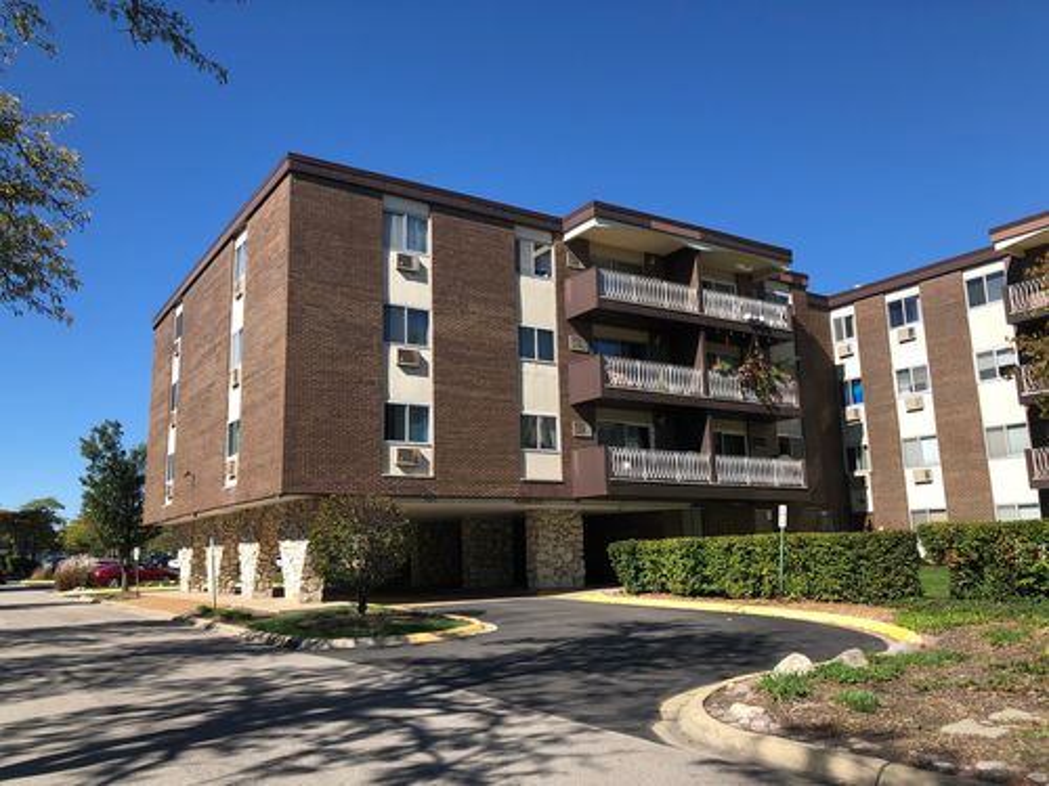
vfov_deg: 49.7
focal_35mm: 28
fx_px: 849
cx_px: 524
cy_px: 393
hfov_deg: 63.4
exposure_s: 1/1429
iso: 20
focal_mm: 3.99
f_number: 1.8
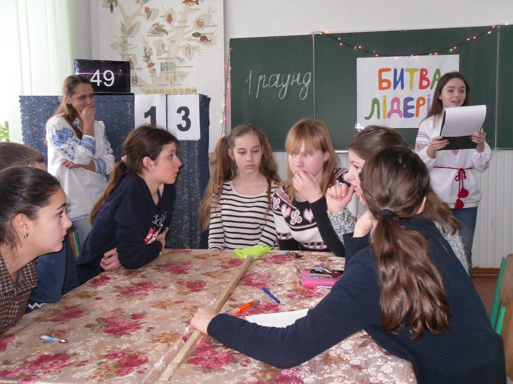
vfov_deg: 40.7
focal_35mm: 35
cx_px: 256
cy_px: 192
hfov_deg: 52.6
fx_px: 519
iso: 200
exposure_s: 1/45
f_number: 3.5
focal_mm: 6.3
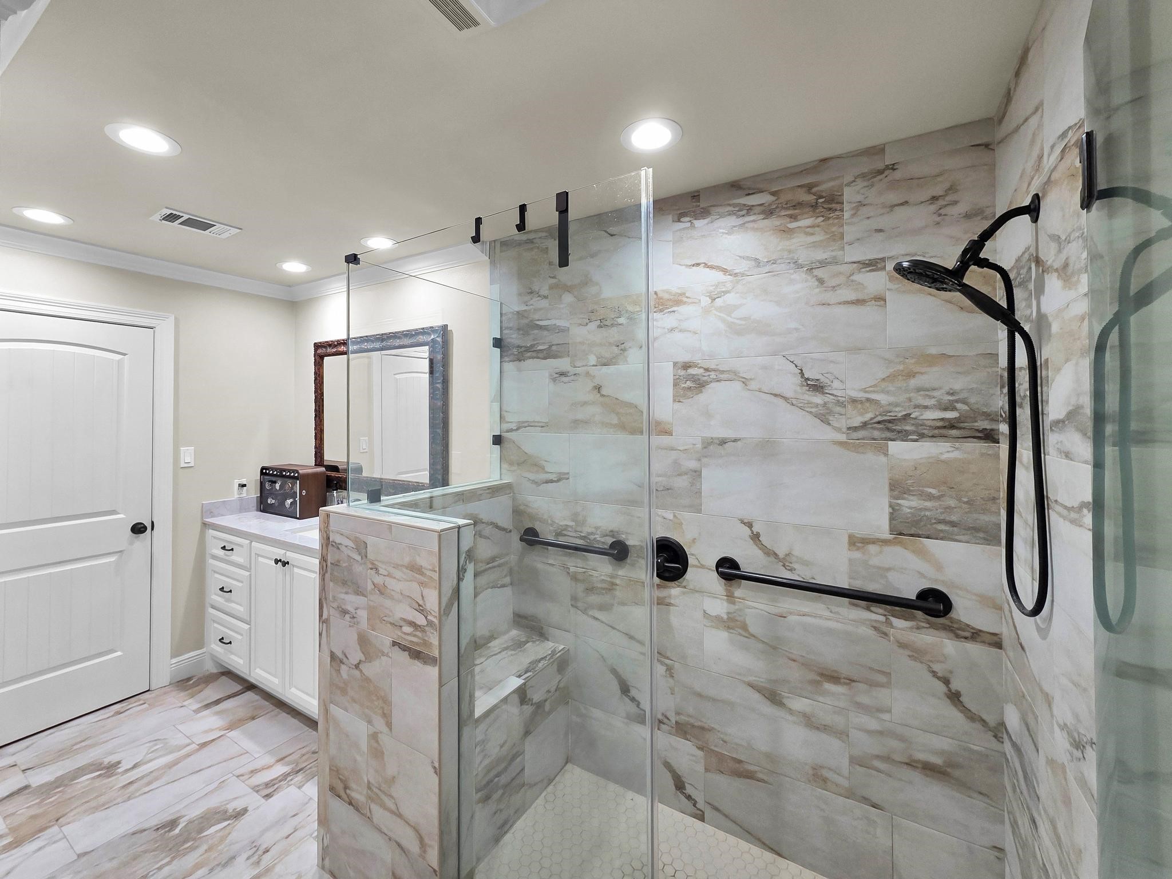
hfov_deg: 106.2
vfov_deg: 89.9
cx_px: 586
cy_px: 440
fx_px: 440
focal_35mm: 13
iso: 80
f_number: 1.9
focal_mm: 2.2
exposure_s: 1/40
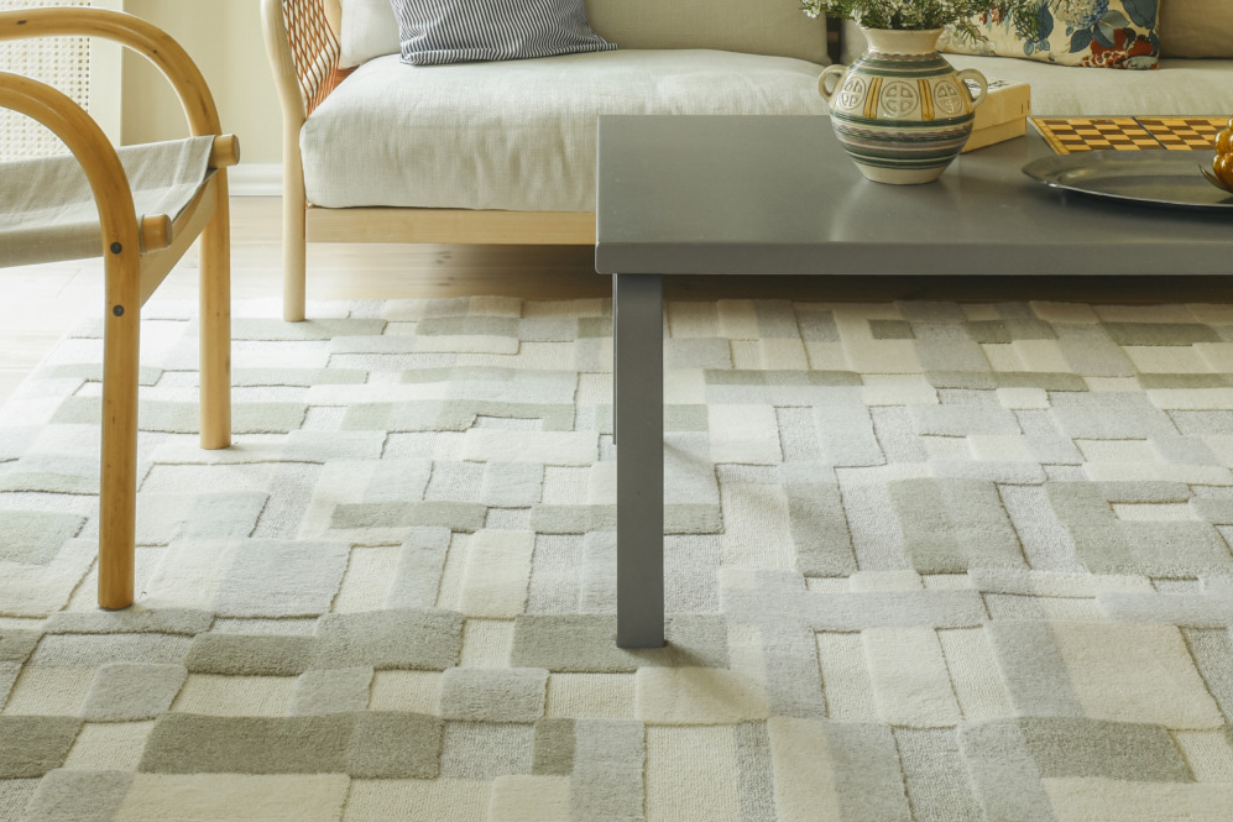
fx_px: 2226
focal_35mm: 65
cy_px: -75
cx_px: 679
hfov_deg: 30.9
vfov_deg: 20.0
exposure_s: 4
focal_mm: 27
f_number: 11
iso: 200
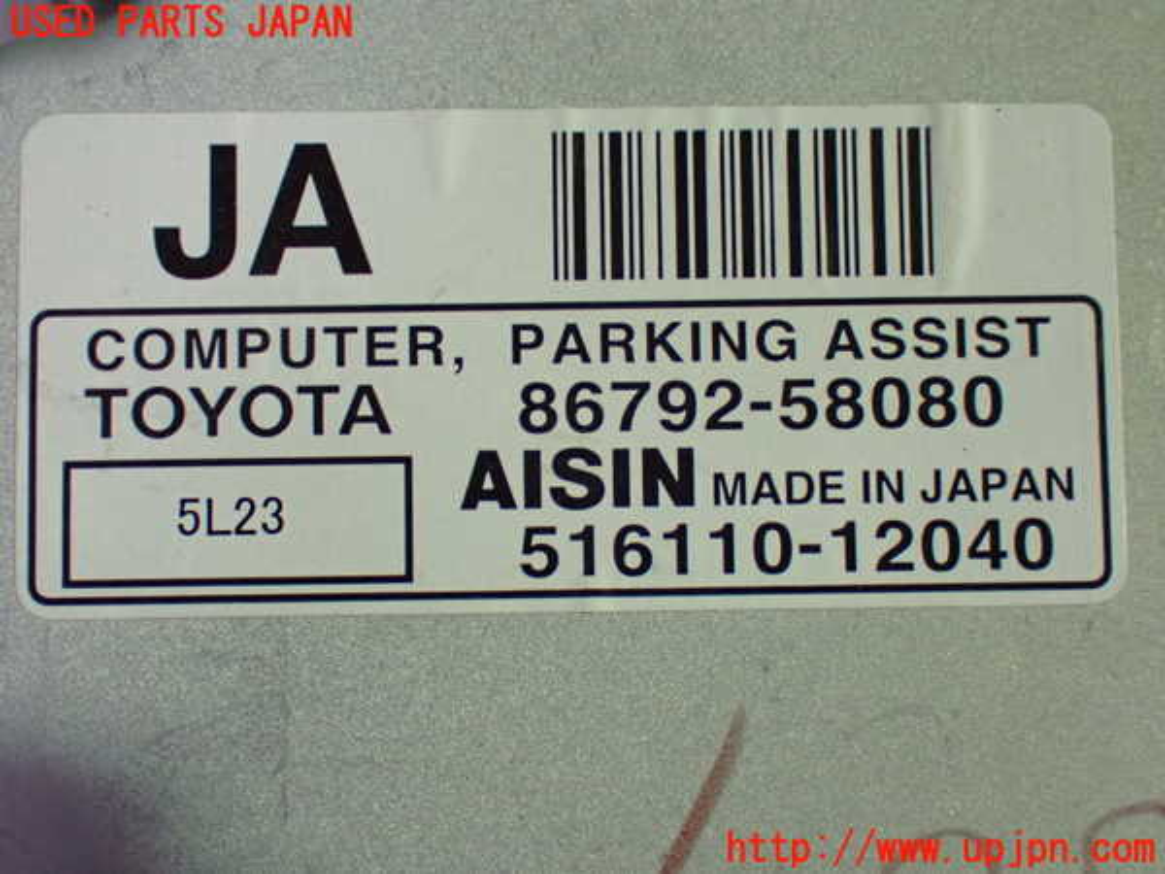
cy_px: 437
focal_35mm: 58
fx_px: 1952
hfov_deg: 33.2
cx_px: 582
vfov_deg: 25.2
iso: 1250
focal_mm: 10.35
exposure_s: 1/60
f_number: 3.5
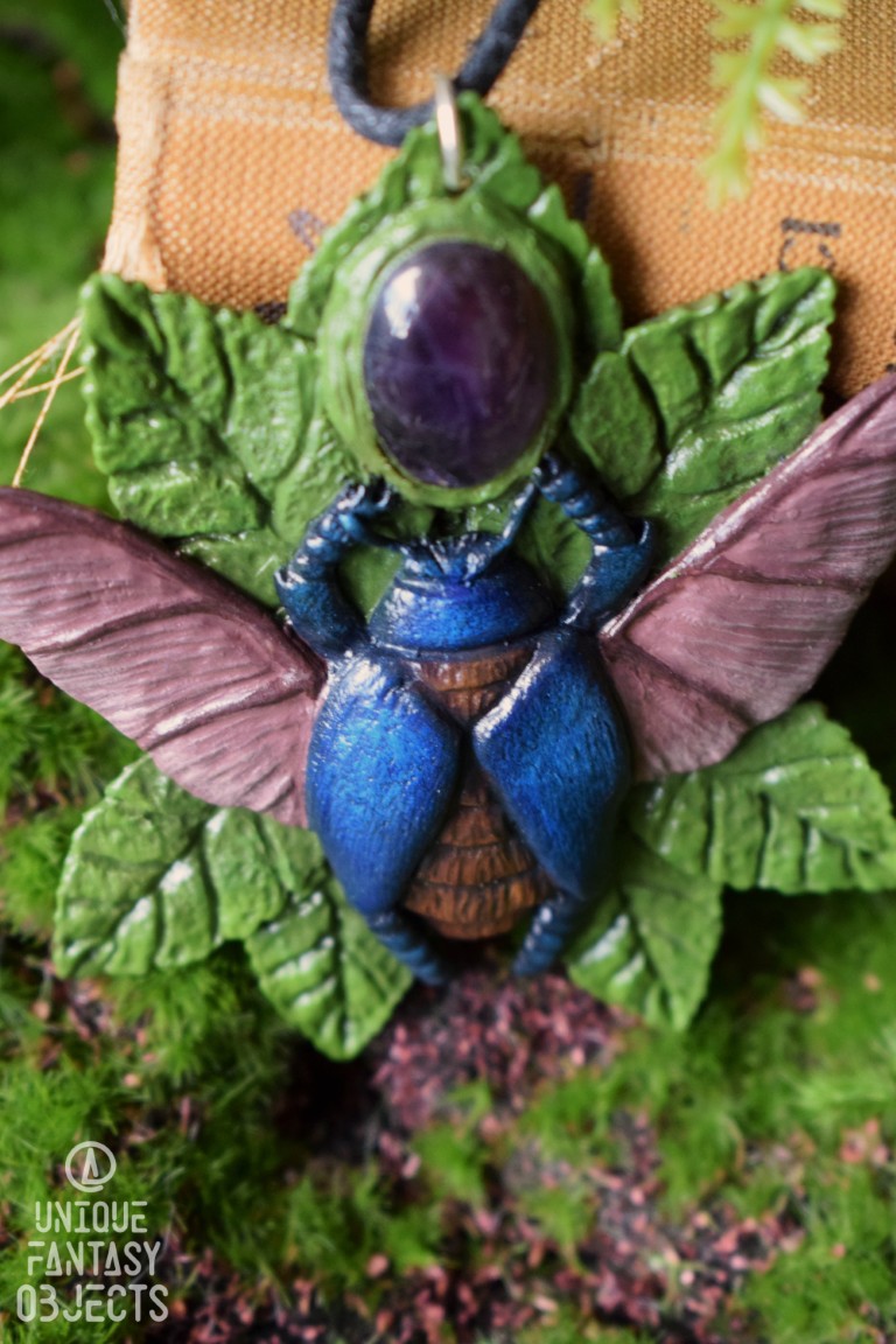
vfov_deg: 24.6
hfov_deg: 16.6
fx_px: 3080
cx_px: 448
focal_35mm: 82
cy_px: 672
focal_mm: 55
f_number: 5.6
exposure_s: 1/60
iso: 2500
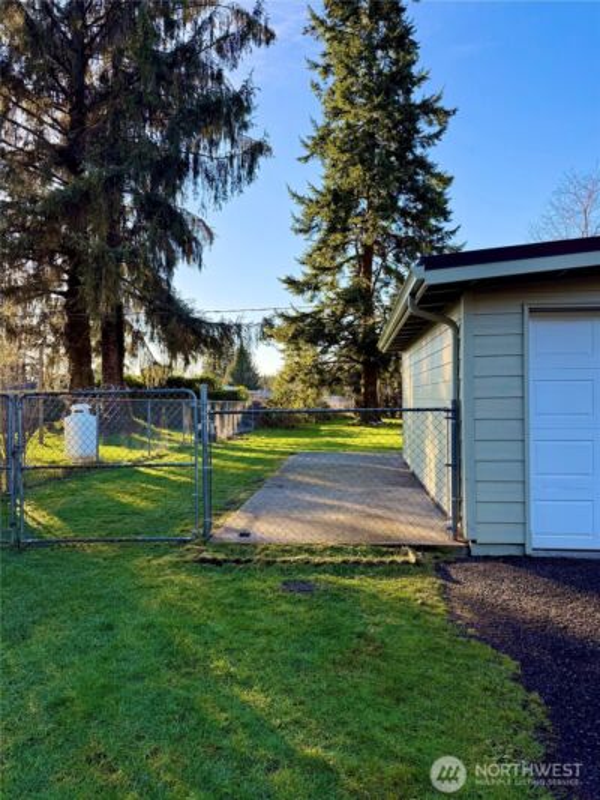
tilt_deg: -0.6
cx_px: 300
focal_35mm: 24
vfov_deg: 71.6
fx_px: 554
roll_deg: +0.8
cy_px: 400
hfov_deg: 56.8
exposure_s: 1/1211
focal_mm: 6.76
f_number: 1.78
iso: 100
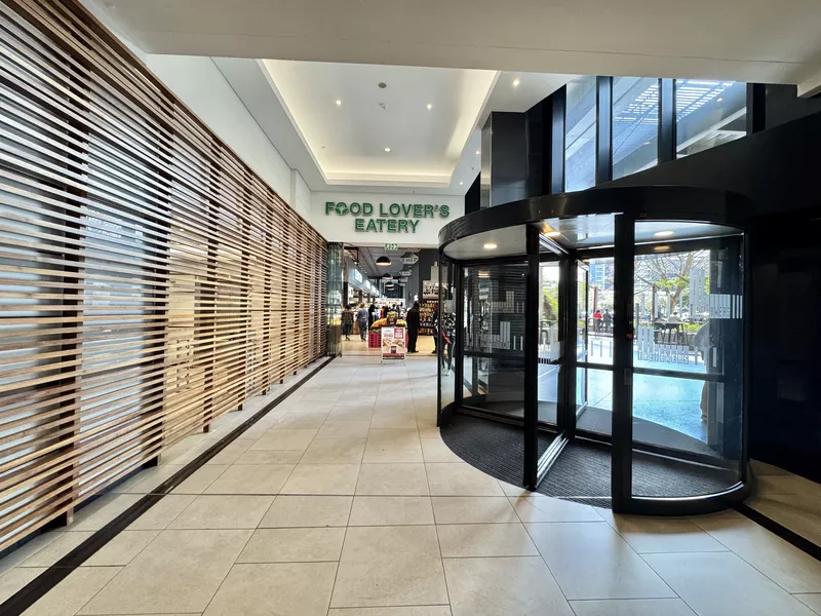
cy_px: 308
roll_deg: -0.5
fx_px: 332
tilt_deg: -1.0
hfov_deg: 102.1
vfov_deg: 85.7
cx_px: 410
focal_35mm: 14
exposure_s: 1/100
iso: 250
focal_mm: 2.22
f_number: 2.2
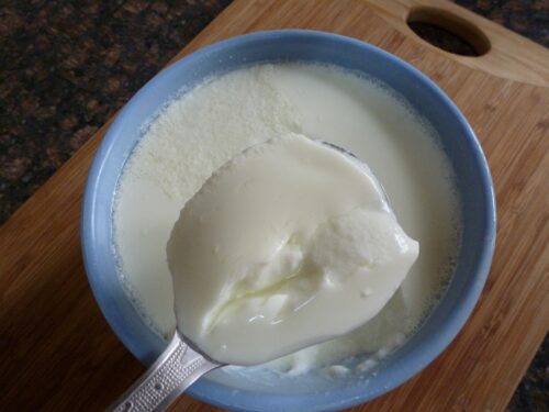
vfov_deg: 56.8
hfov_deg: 71.6
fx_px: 381
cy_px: 206
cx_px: 274
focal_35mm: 24
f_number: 3.3
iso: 400
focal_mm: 4.3
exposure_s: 1/40
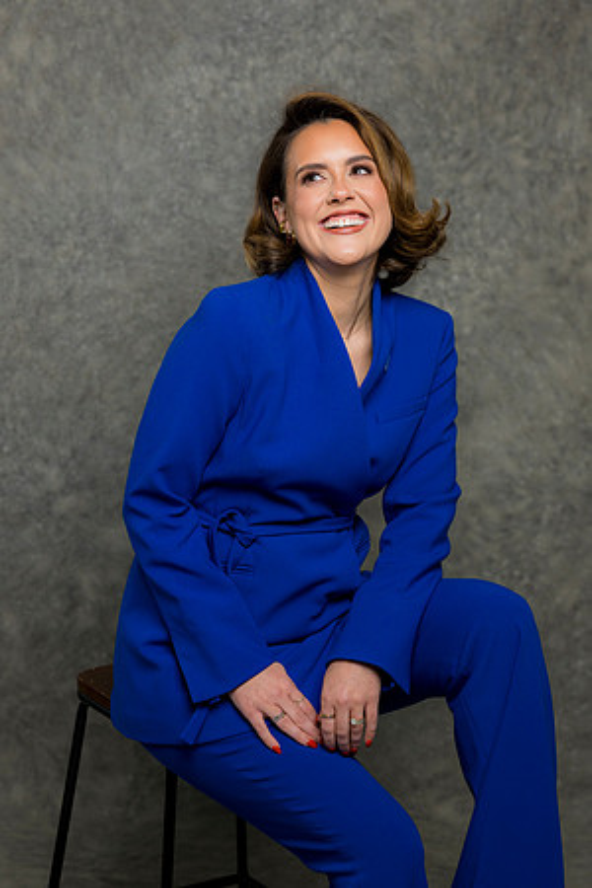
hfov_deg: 16.1
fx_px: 2097
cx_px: 296
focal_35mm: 85
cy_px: 444
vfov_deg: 23.9
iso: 125
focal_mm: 85
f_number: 5
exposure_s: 1/200
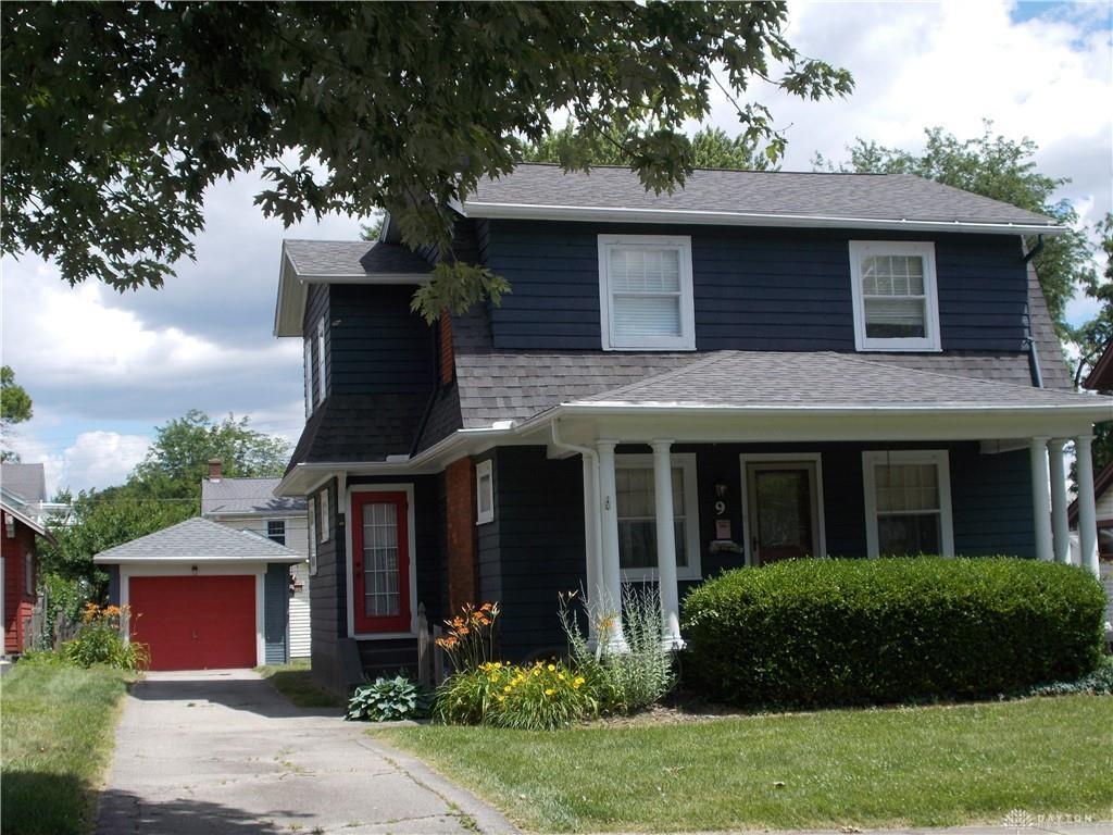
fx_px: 1608
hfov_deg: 38.2
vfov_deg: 29.1
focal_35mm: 50
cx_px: 556
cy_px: 418
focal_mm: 9
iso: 80
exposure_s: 1/400
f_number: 4.5
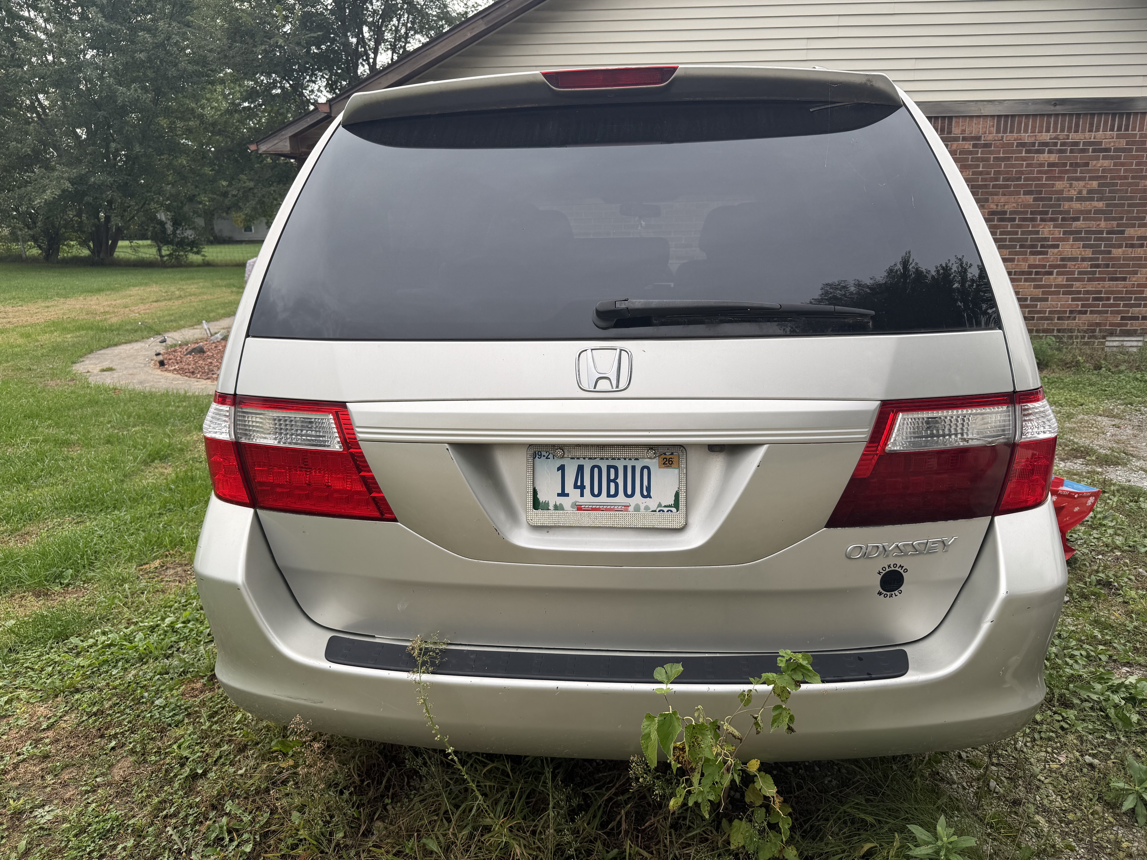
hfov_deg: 71.6
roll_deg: +1.0
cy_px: 430
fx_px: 795
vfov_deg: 56.8
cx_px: 574
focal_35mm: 24
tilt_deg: -14.0
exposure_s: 1/1060
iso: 80
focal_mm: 6.76
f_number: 1.78
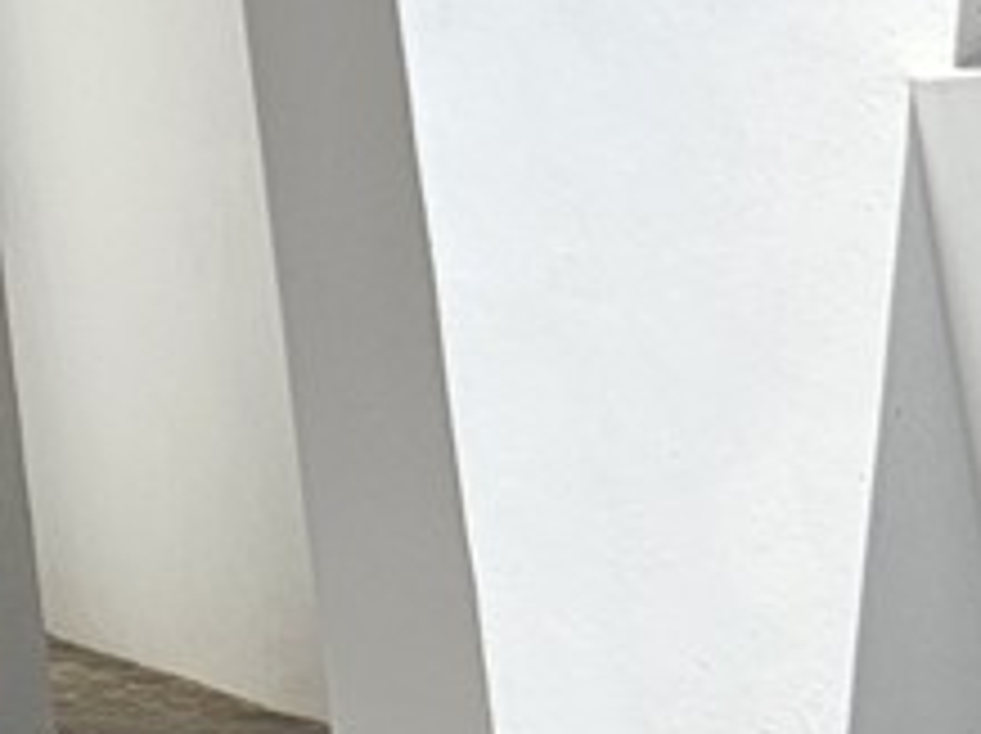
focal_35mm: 152
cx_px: -2092
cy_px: -599
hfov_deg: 9.6
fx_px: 4303
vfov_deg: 9.3
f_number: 1.7
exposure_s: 1/2000
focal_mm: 6.3
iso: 25
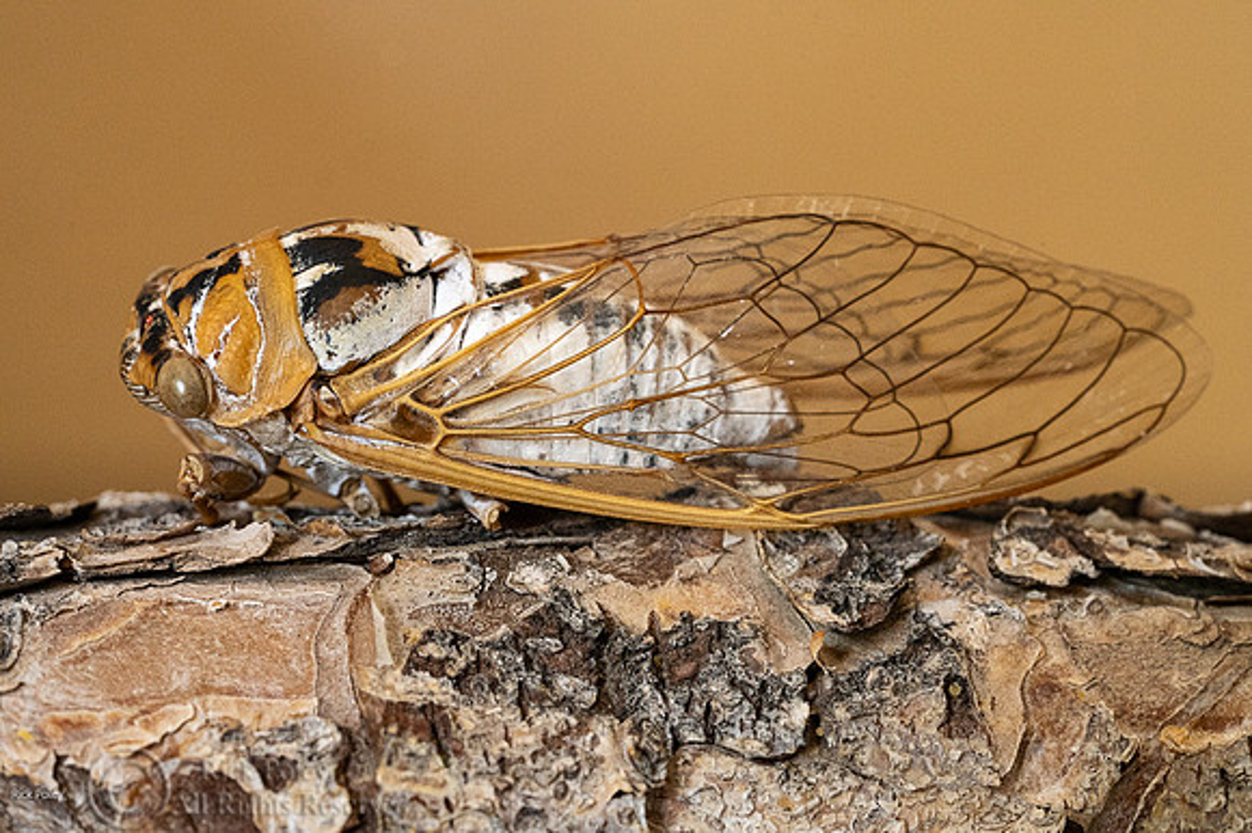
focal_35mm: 90
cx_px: 626
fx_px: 3128
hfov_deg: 22.6
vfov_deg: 15.2
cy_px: 416
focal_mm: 90
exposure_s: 1/30
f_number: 11
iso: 8000
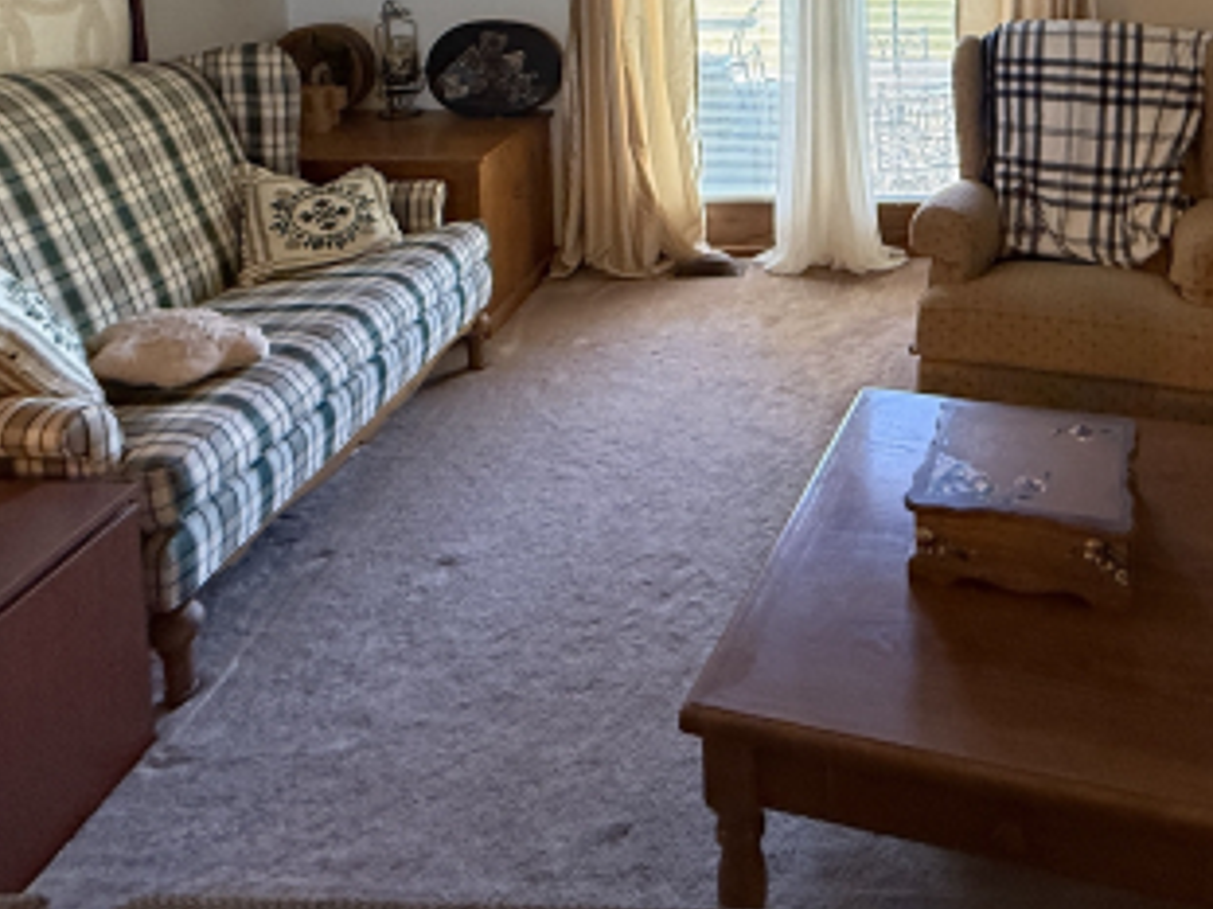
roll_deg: +0.9
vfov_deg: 39.8
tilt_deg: -4.3
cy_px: -43
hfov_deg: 57.2
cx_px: 899
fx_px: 1051
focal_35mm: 30
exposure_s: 1/60
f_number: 2.2
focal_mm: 2.22
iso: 400
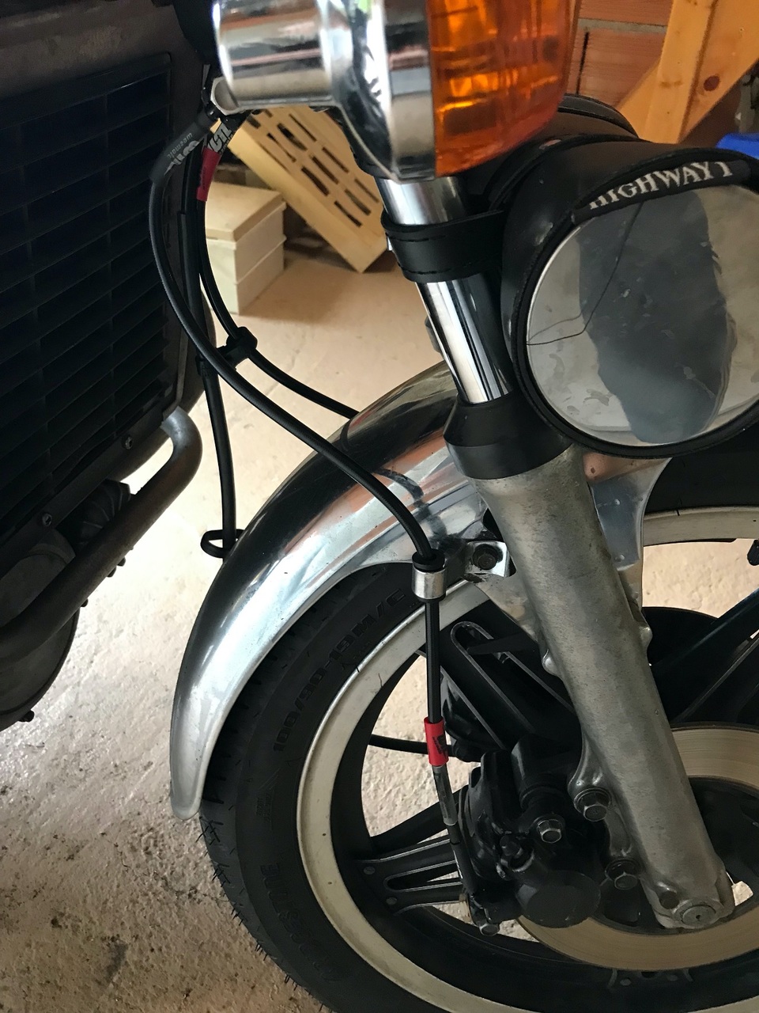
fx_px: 819
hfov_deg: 49.7
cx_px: 380
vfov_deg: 63.4
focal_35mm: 28
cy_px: 506
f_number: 1.8
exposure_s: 1/17
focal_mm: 3.99
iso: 80
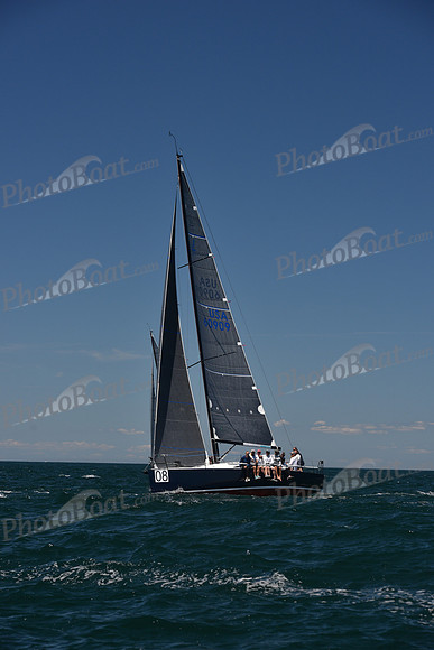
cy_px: 325
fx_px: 1771
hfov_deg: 14.0
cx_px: 217
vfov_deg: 20.8
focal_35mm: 98
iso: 250
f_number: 7.1
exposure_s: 1/800
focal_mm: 98
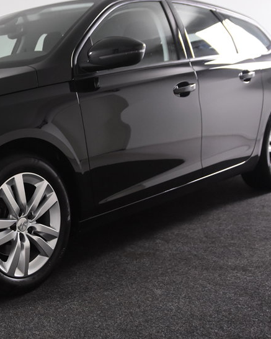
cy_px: 156
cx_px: 4
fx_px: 582
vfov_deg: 32.5
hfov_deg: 25.0
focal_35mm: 58
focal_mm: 22
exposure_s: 1/60
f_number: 4
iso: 1600
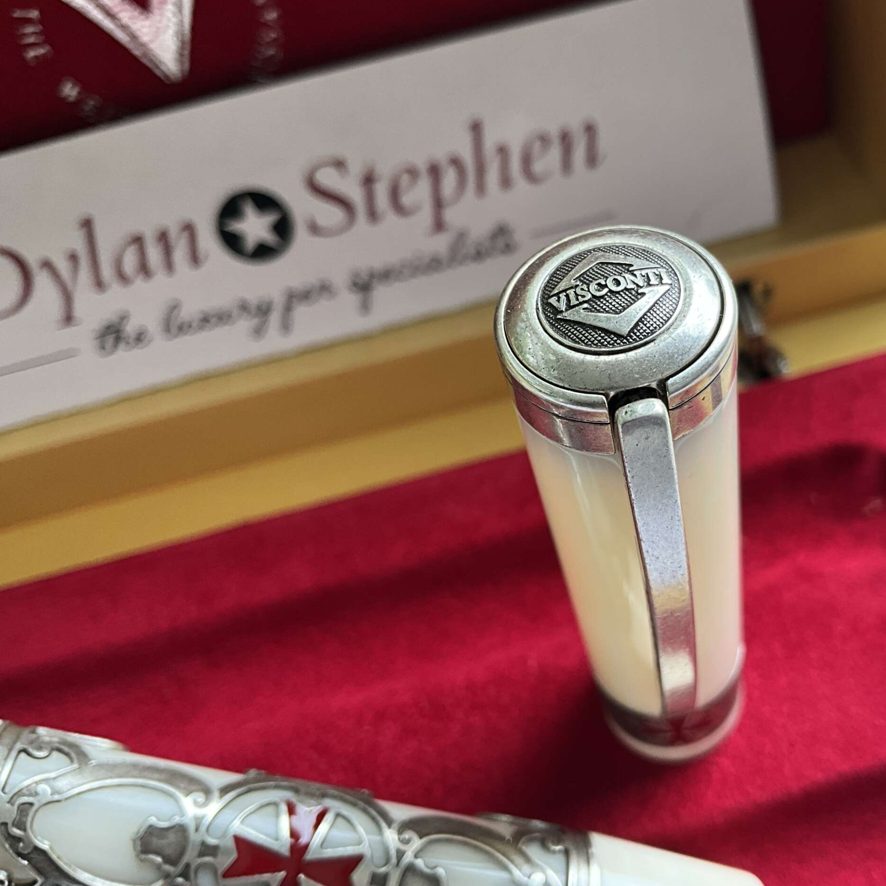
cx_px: 598
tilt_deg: -53.7
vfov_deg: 47.2
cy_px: 433
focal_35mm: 35
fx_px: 1014
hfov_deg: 46.4
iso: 40
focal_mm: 3
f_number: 1.8
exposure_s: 1/122
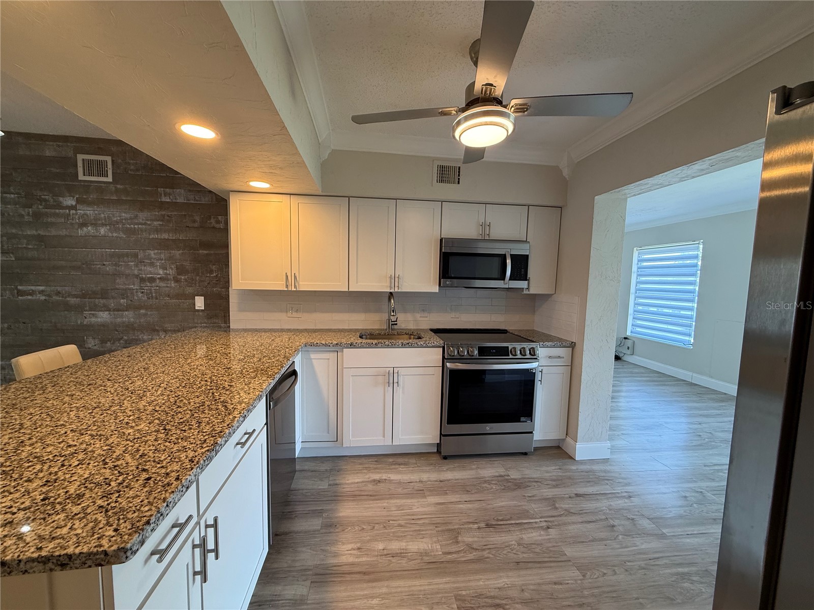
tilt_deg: -4.7
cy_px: 305
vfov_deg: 85.7
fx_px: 329
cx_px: 407
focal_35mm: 14
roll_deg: -1.8
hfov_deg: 102.1
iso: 160
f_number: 2.2
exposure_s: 1/120
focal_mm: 2.22
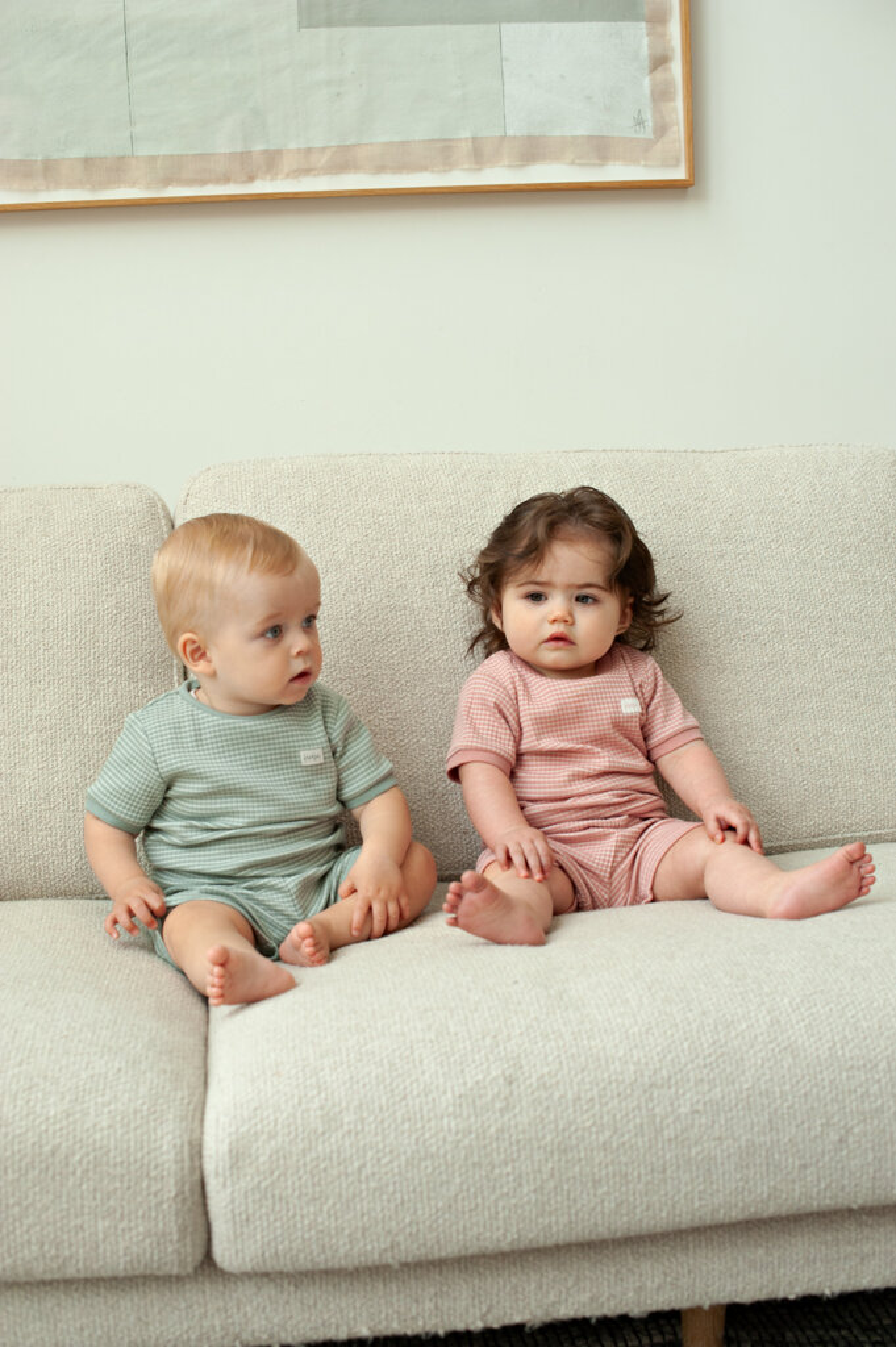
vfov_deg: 39.6
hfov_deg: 26.9
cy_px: 674
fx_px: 1870
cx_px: 448
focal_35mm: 50
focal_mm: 50
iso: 640
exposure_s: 1/125
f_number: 5
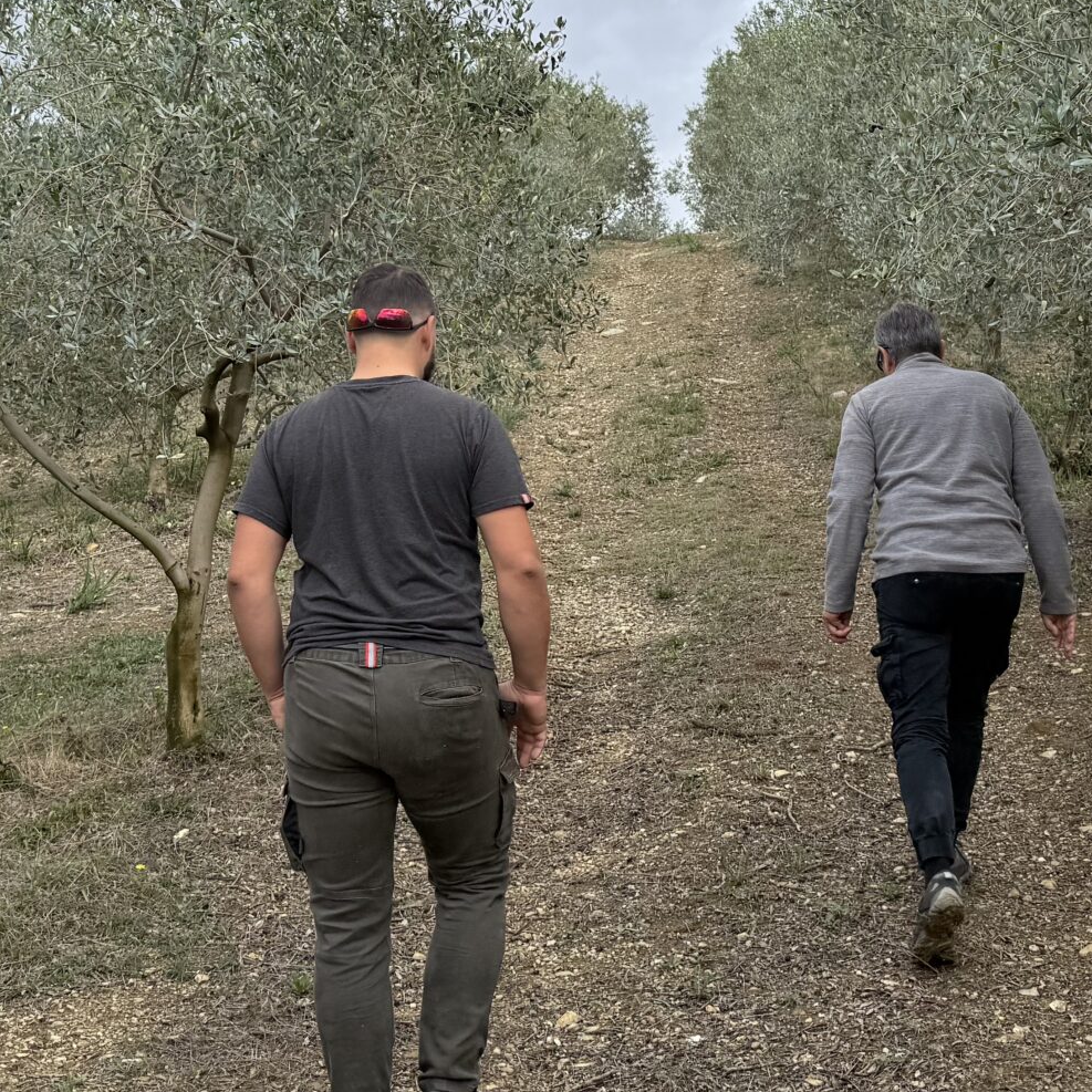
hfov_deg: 31.1
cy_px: 279
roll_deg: -1.4
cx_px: 547
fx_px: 1963
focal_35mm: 55
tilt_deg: +9.6
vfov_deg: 30.6
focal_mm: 6.76
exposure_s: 1/2525
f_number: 1.78
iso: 80
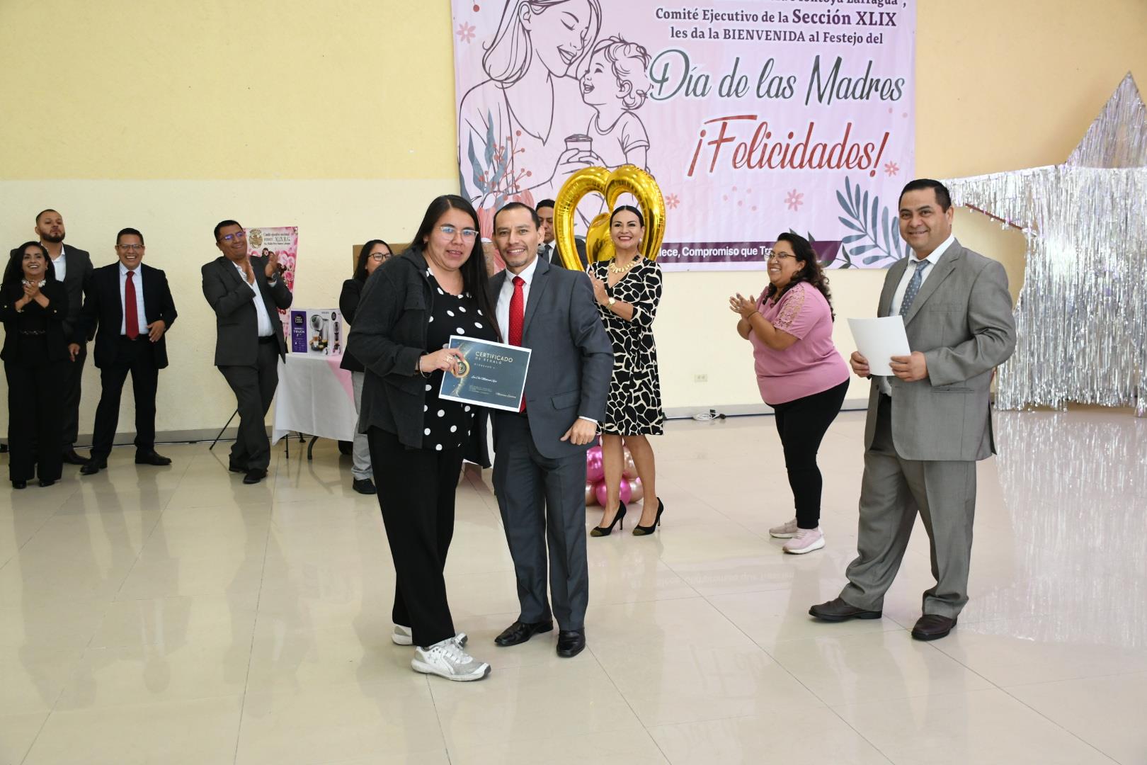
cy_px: 382
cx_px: 574
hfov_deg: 55.8
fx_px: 1083
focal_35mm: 34
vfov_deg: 38.9
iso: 1250
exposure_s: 1/100
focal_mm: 23
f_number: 3.8
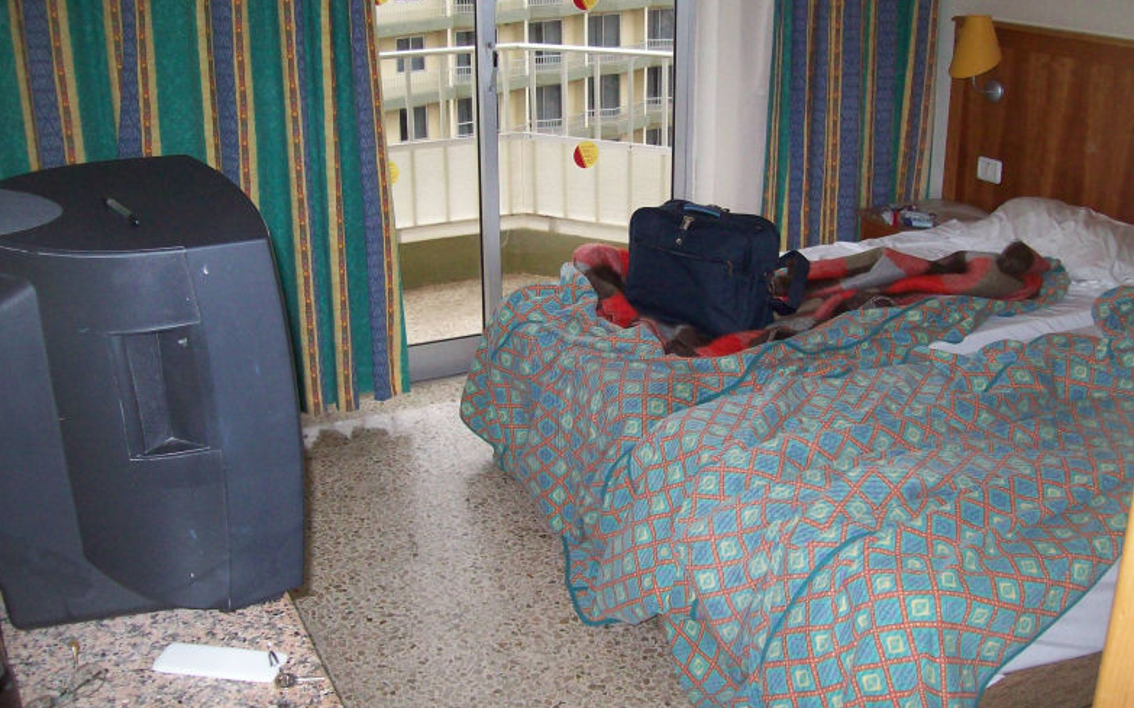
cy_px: 336
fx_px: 1205
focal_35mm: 39
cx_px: 569
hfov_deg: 50.4
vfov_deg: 32.7
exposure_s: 1/64
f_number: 2.7
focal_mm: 6
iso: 200
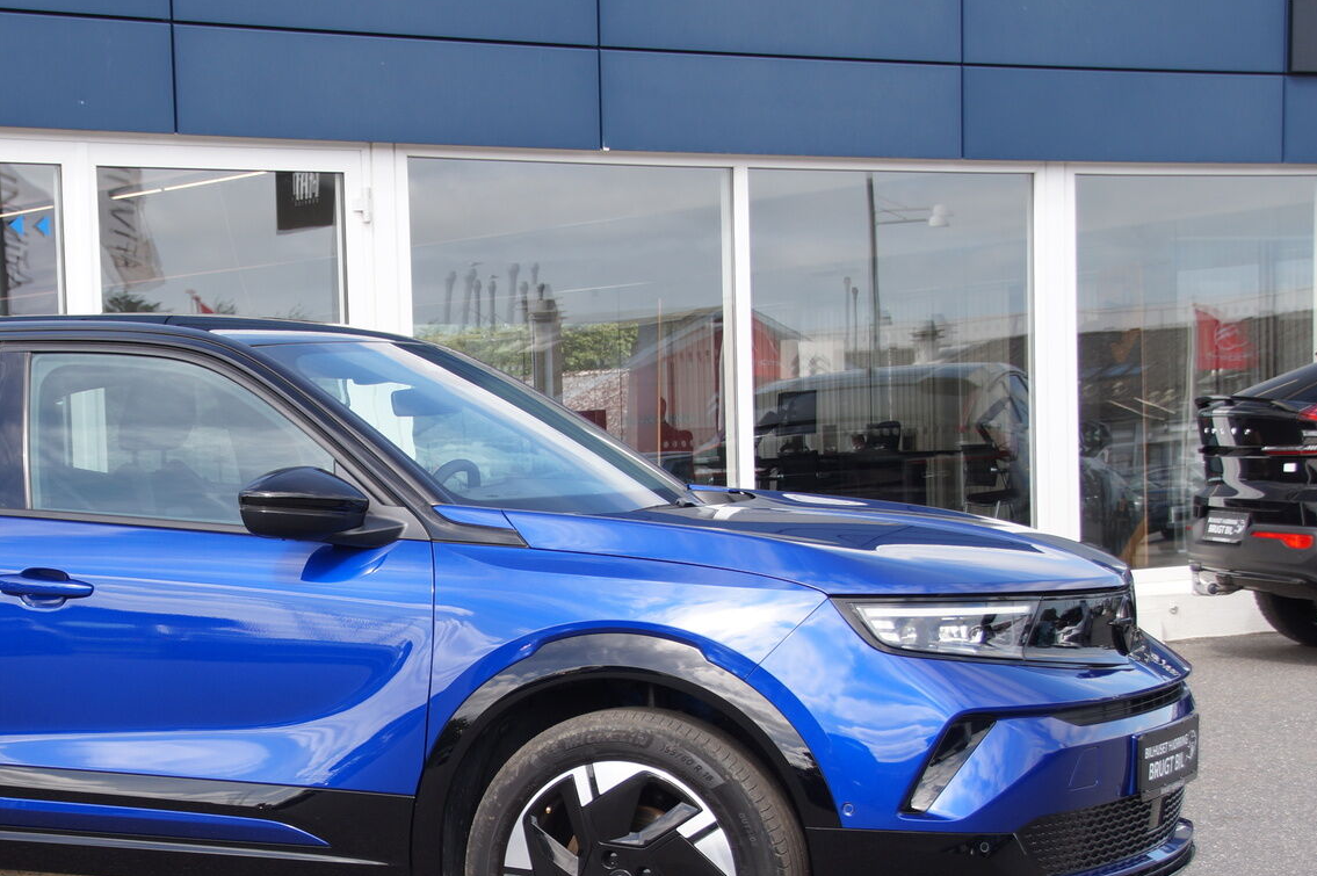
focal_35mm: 89
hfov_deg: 22.6
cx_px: 276
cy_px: 654
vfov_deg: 15.3
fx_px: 3248
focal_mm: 35
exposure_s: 1/125
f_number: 6.3
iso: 100
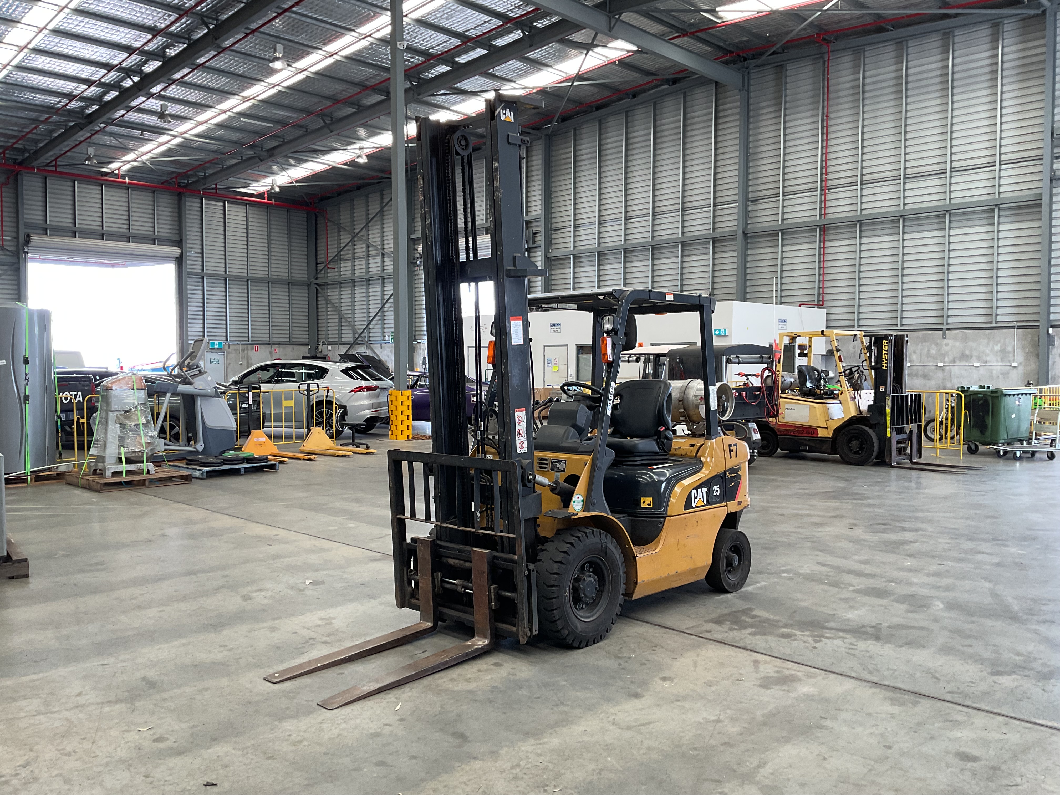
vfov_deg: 48.2
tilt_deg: -2.6
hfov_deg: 61.7
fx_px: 888
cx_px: 530
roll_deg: -1.7
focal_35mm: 29
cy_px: 398
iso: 40
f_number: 1.8
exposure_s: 1/100
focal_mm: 3
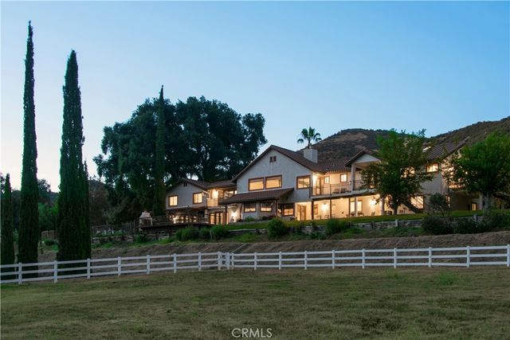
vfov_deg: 28.1
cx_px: 255
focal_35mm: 48
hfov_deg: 41.1
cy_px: 170
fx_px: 680
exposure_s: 4
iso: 200
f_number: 8
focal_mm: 48
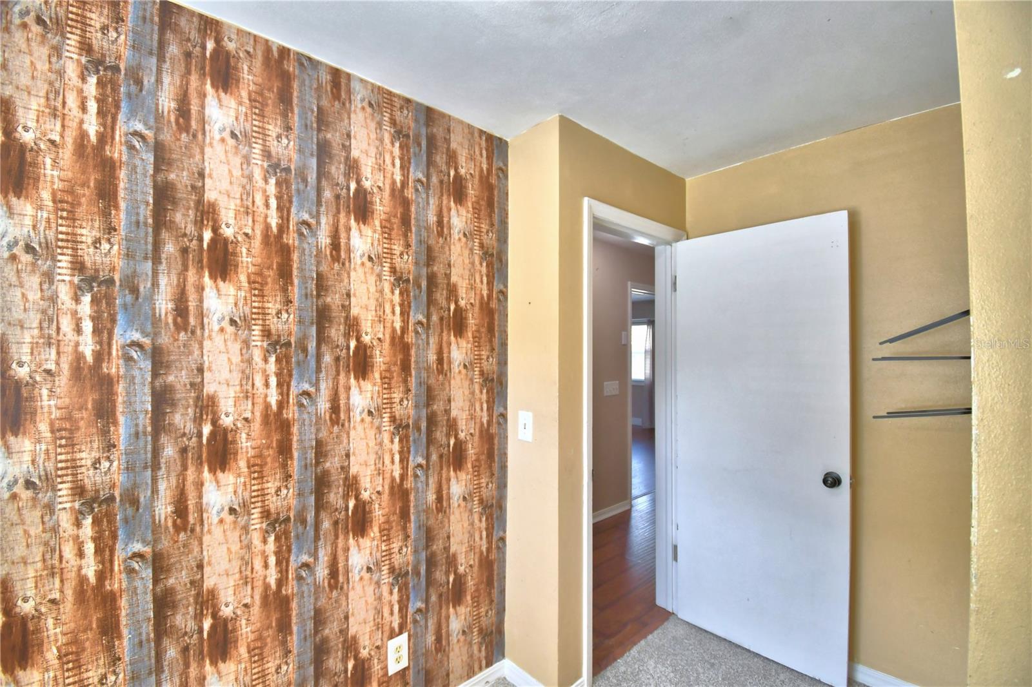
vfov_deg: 77.3
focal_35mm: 15
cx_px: 516
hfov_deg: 100.4
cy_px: 344
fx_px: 430
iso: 400
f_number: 4.5
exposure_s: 1/125
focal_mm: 10
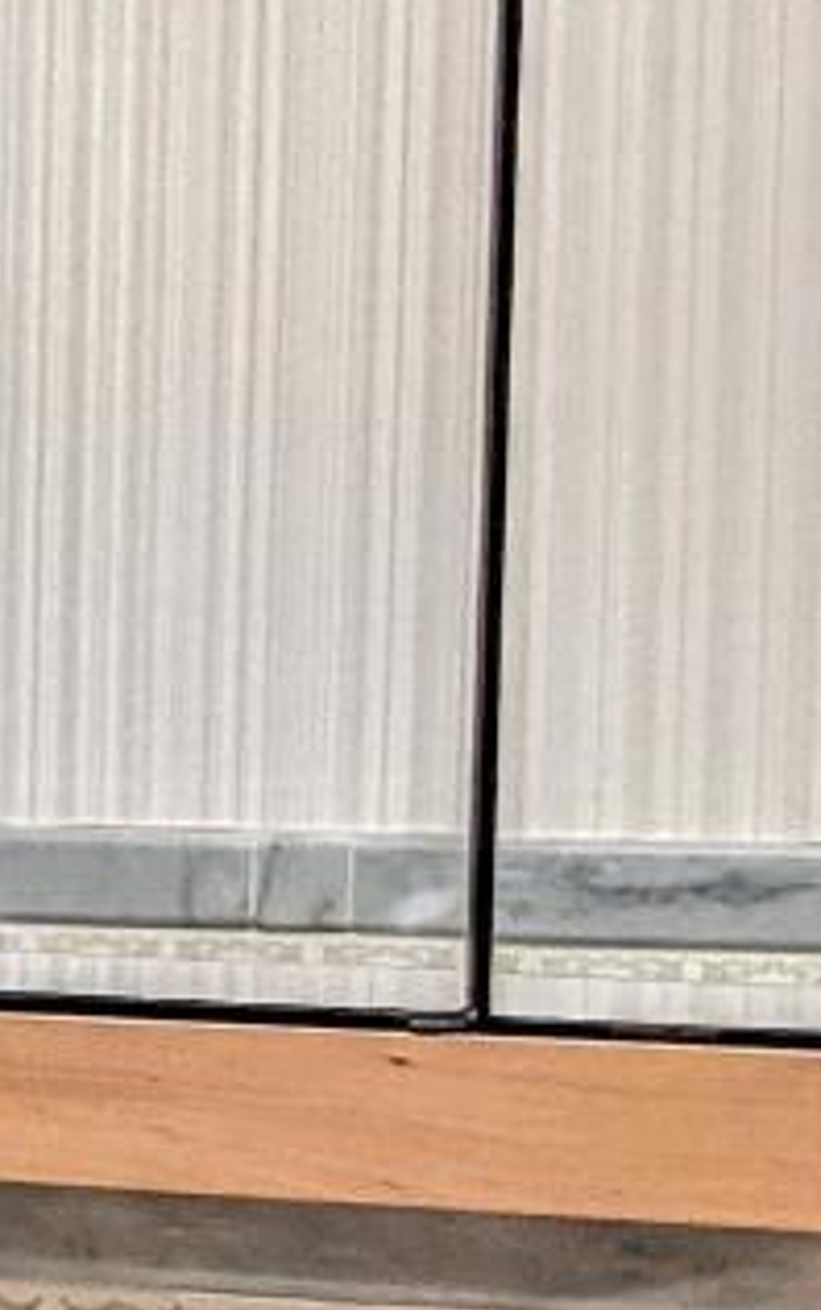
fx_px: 6468
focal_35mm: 181
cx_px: -1775
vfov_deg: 11.5
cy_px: 1248
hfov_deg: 6.5
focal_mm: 4.38
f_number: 1.73
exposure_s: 1/60
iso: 51
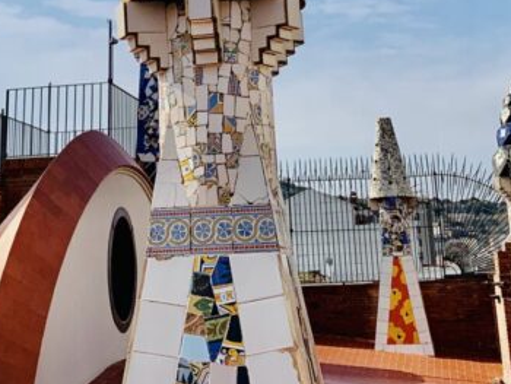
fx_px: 1123
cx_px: 212
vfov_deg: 17.8
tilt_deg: +21.4
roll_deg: +0.6
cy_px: -149
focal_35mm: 76
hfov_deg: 25.6
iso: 25
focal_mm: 4.25
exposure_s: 1/4274
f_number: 1.8
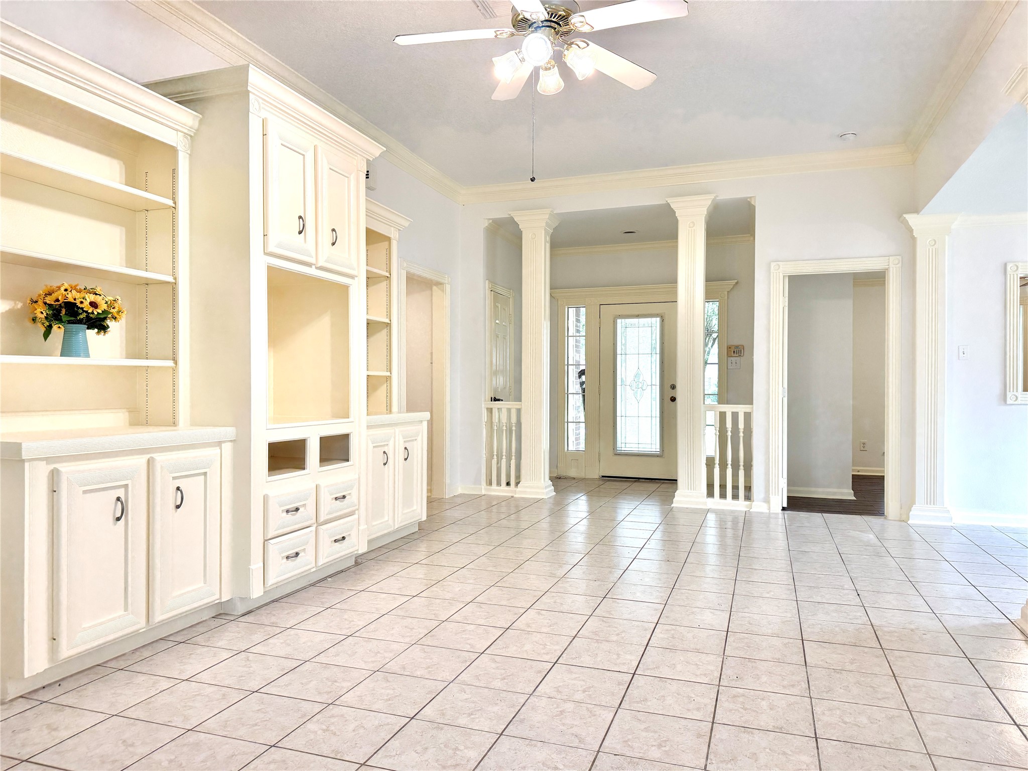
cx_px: 514
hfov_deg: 71.6
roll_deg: -0.5
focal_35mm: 24
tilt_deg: +0.9
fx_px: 713
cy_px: 386
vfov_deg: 56.8
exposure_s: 1/142
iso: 200
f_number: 1.78
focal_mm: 6.76
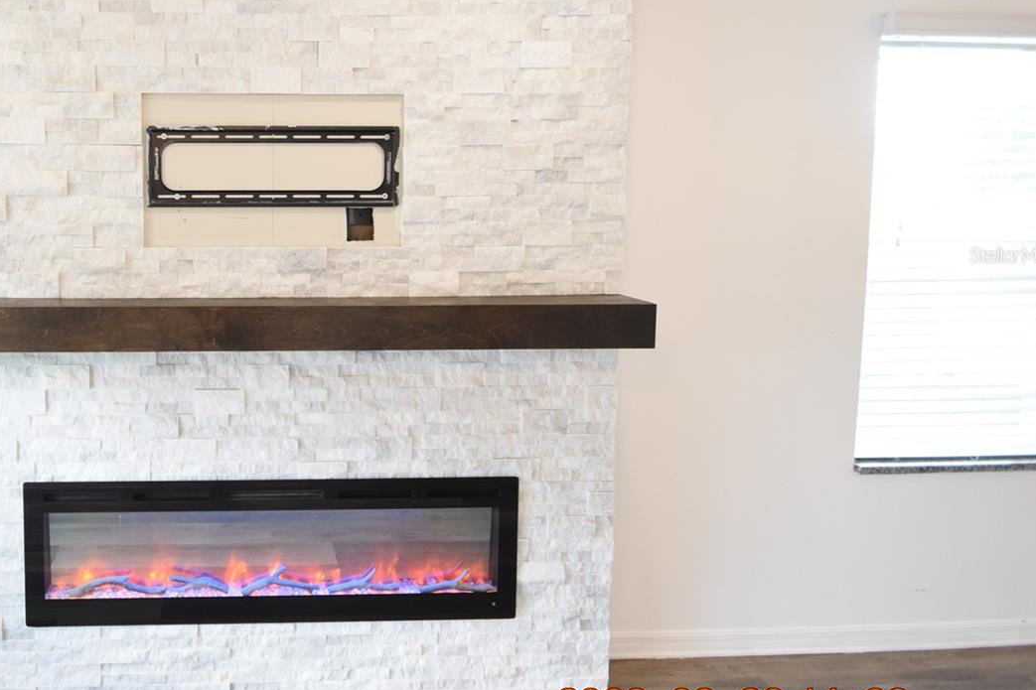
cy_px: 255
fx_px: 662
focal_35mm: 23
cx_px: 264
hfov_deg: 71.2
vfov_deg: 54.4
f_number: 3.5
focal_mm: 10
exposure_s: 1/60
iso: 900
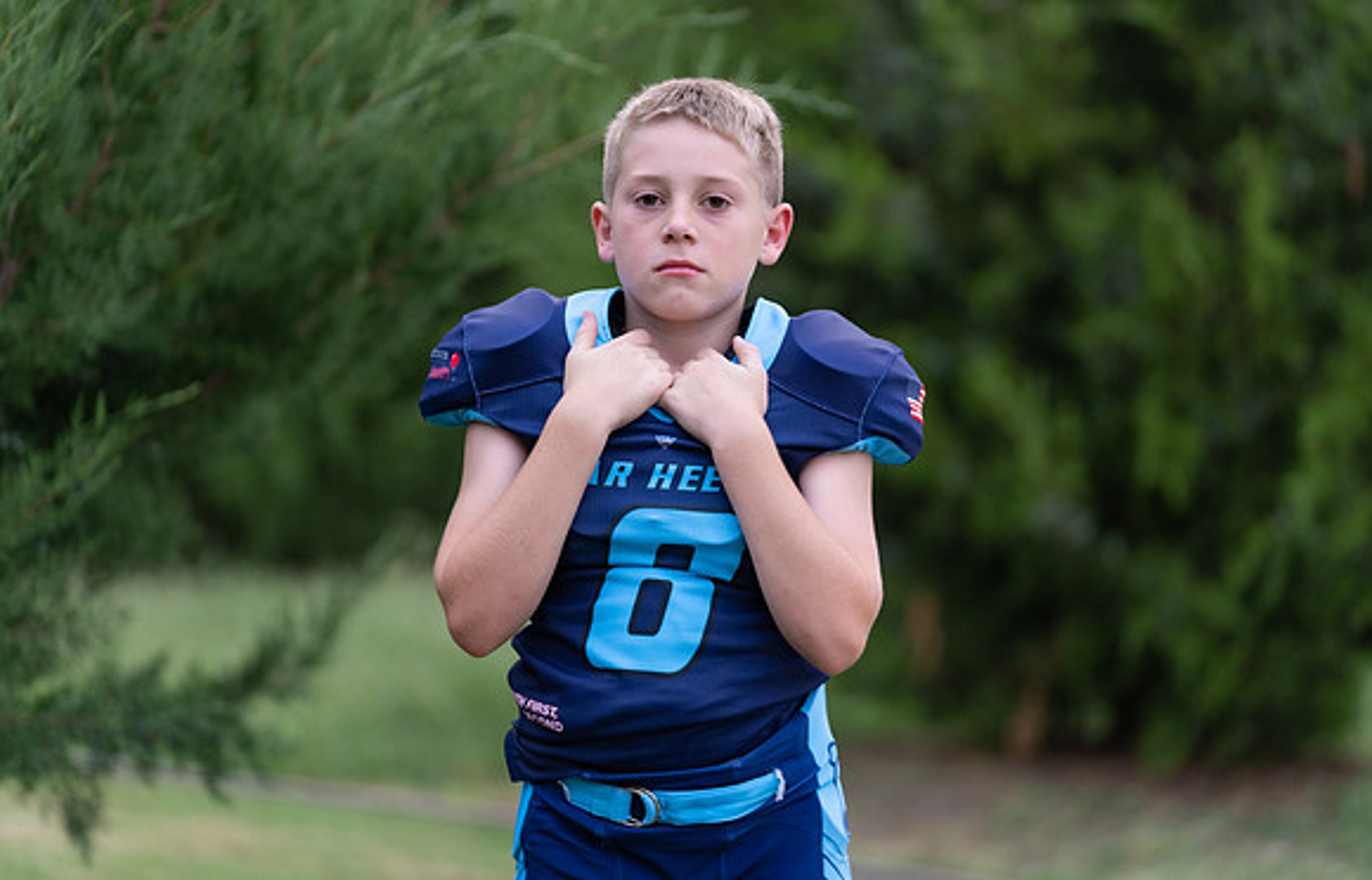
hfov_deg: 12.9
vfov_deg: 8.3
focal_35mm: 161
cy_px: 399
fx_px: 6056
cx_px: 650
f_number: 2.8
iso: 640
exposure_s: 1/320
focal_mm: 151
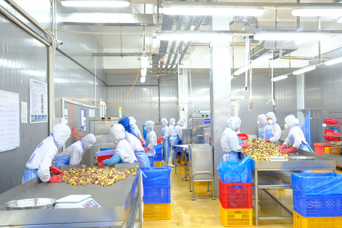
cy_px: 114
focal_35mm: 35
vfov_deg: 37.8
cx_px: 171
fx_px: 332
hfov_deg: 54.4
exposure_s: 1/38
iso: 640
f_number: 4
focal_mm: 23.5
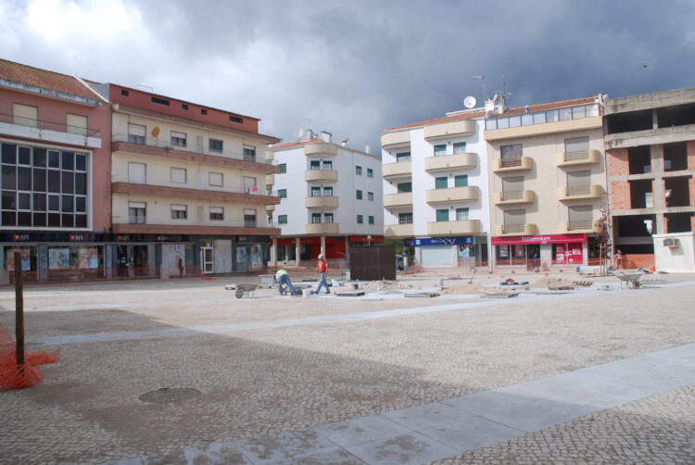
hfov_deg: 67.3
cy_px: 232
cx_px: 348
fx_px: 522
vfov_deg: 48.0
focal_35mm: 27
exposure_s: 1/250
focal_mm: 18
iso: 100
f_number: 8
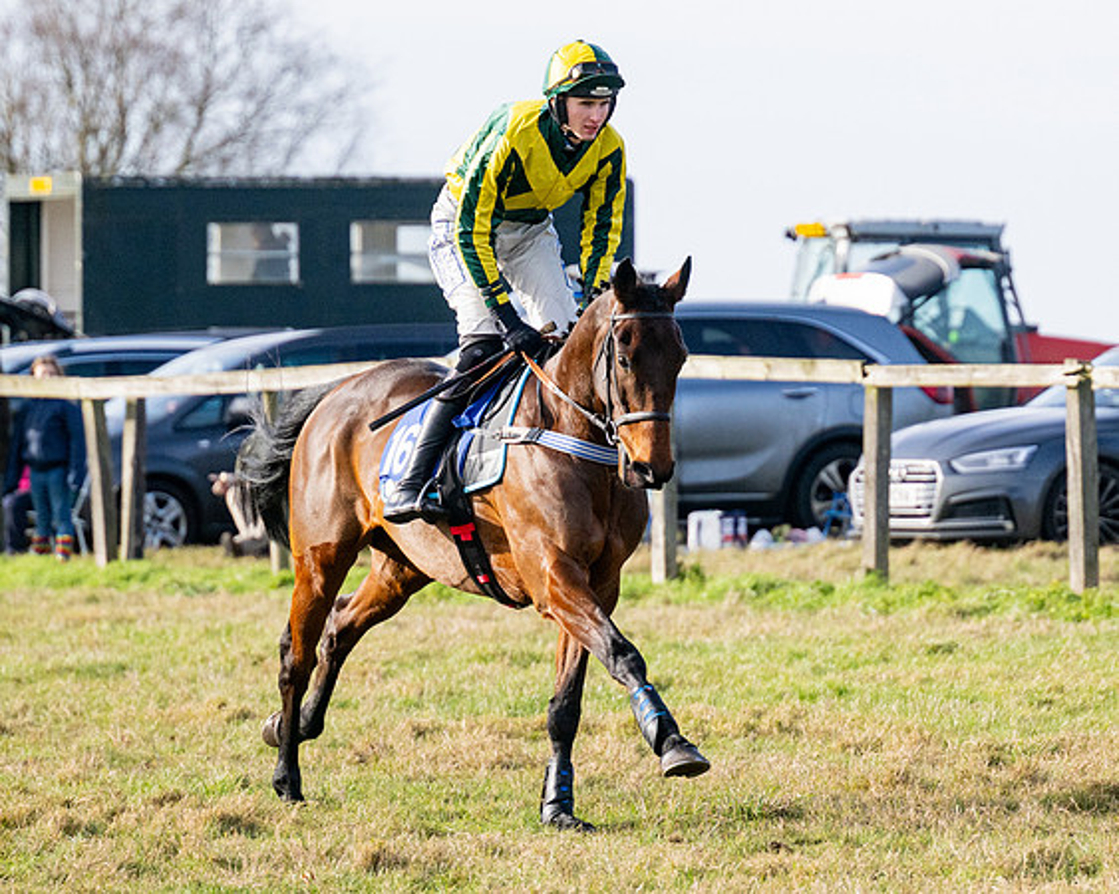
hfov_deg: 5.4
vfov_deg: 4.3
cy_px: 502
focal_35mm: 357
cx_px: 693
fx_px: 11824
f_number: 4
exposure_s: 1/3200
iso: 400
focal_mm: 170
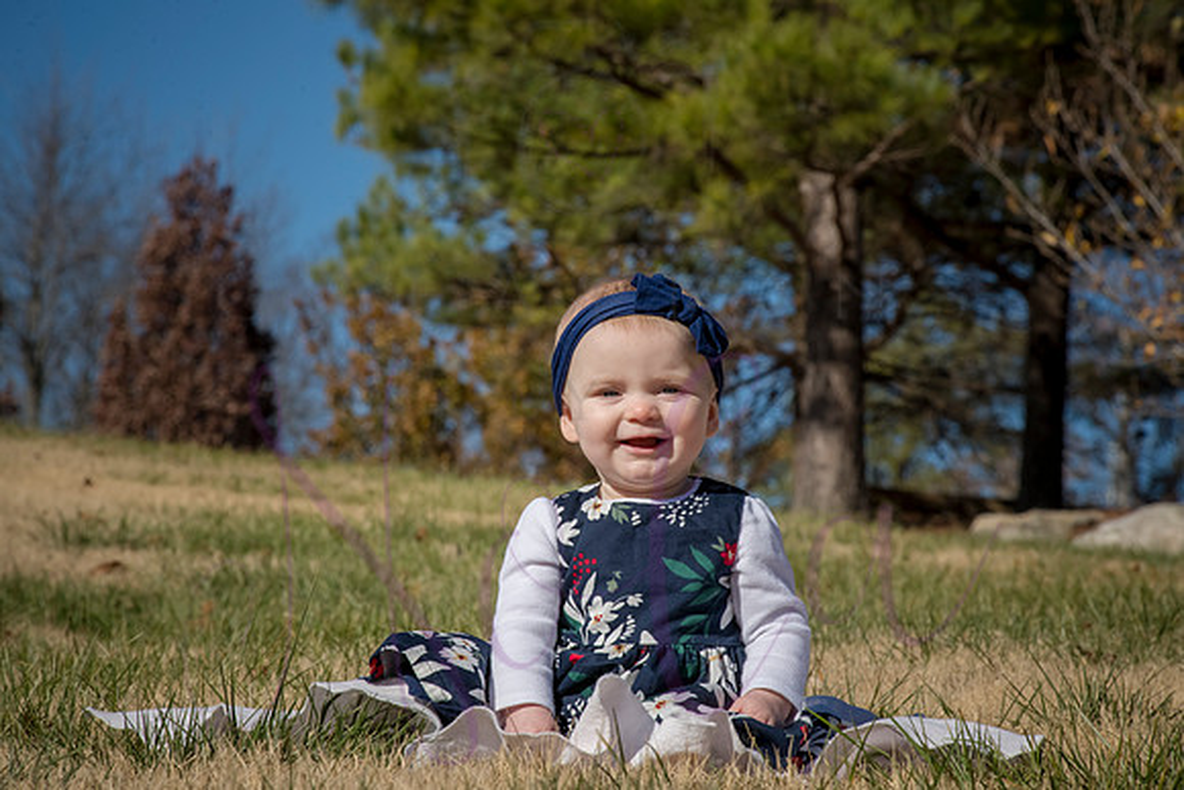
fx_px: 5592
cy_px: 395
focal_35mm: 170
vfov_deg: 8.1
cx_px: 592
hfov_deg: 12.1
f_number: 18
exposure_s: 1/400
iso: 400
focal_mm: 170
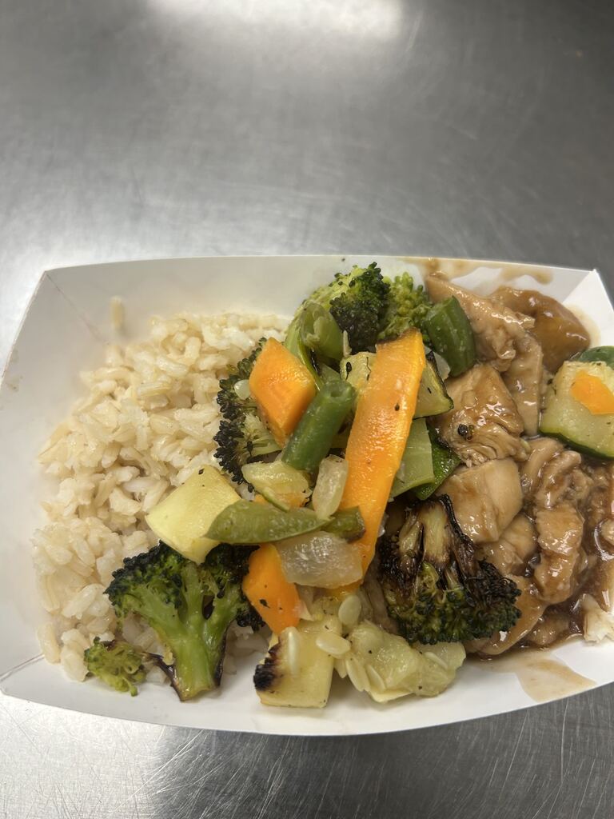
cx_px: 307
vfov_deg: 67.3
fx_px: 615
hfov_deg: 53.1
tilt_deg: -66.7
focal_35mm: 26
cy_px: 410
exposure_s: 1/120
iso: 80
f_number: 1.5
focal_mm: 5.7
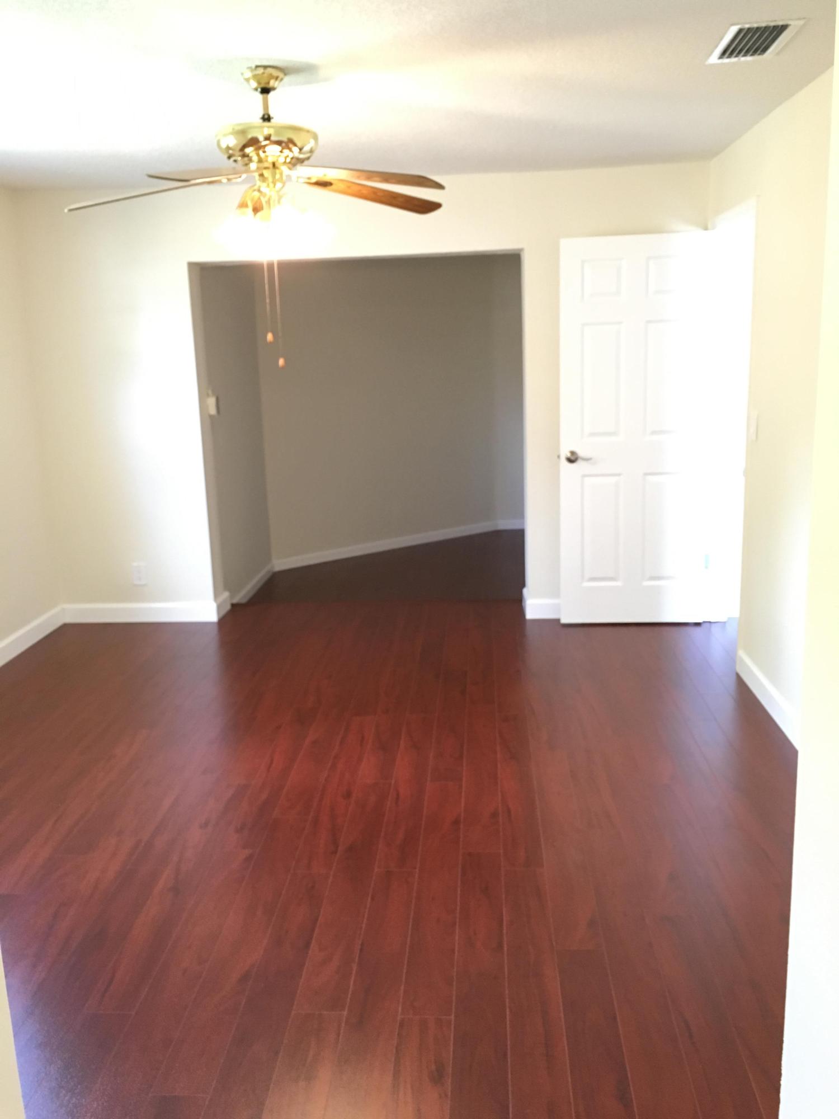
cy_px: 560
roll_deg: +1.7
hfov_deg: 48.2
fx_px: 937
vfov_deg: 61.7
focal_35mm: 29
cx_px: 420
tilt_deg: -11.3
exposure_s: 1/24
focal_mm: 4.15
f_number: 2.2
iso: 200
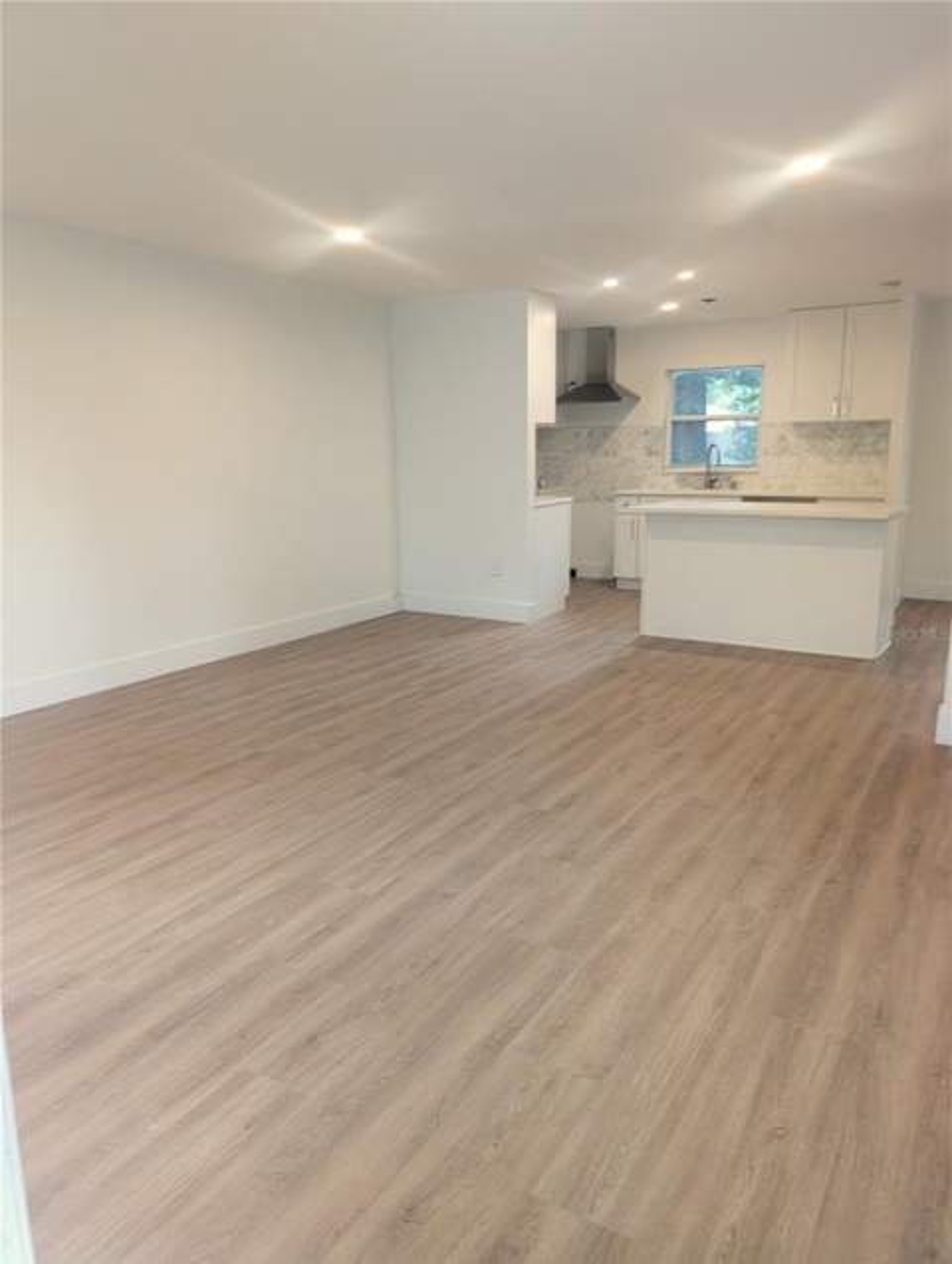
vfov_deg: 71.5
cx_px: 476
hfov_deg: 57.0
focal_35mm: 24
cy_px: 632
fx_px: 877
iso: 221
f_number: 1.68
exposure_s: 1/120
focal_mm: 6.9
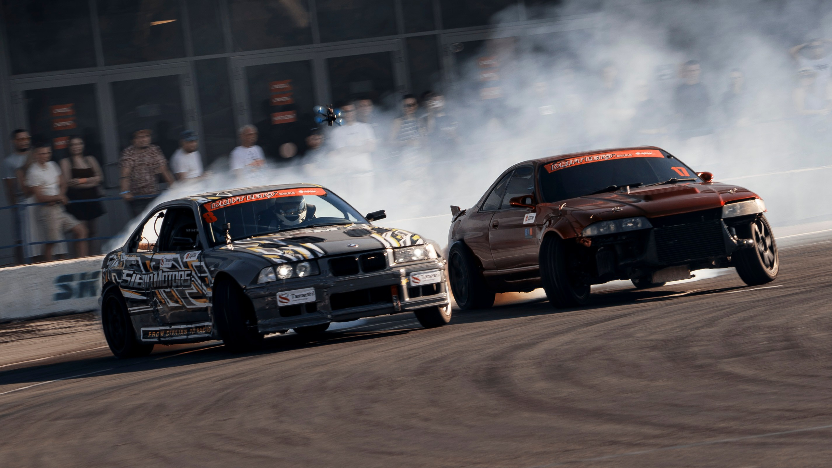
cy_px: 203
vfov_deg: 5.1
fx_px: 5264
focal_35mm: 239
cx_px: 497
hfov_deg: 9.0
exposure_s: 1/125
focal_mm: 110
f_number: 13
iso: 100
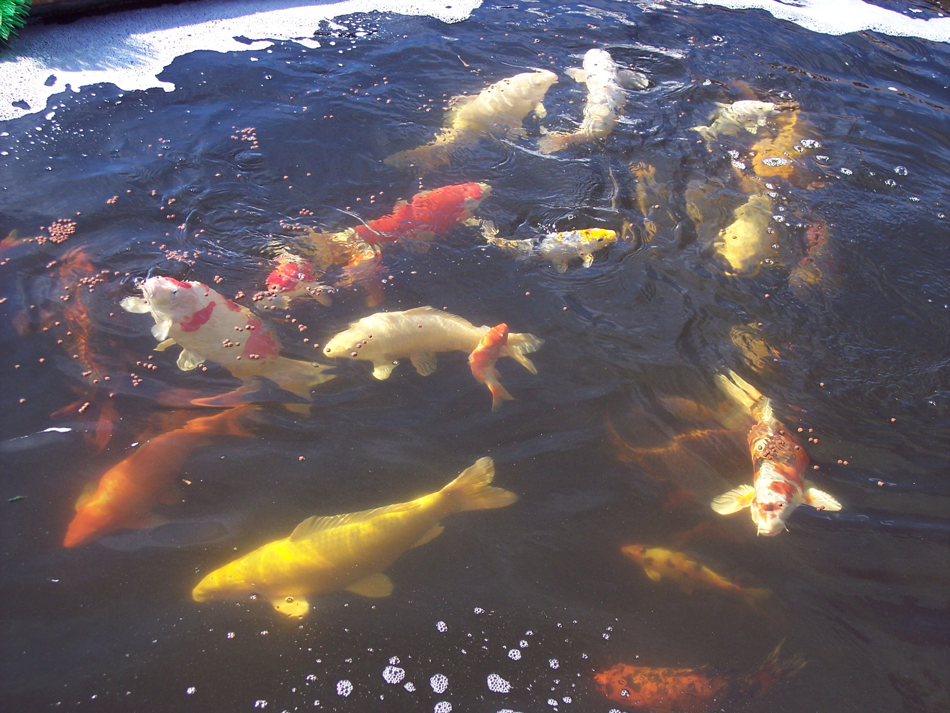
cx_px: 475
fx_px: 1427
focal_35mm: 52
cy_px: 356
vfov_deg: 28.0
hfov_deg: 36.8
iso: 100
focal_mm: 10.7
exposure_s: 1/180
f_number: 4
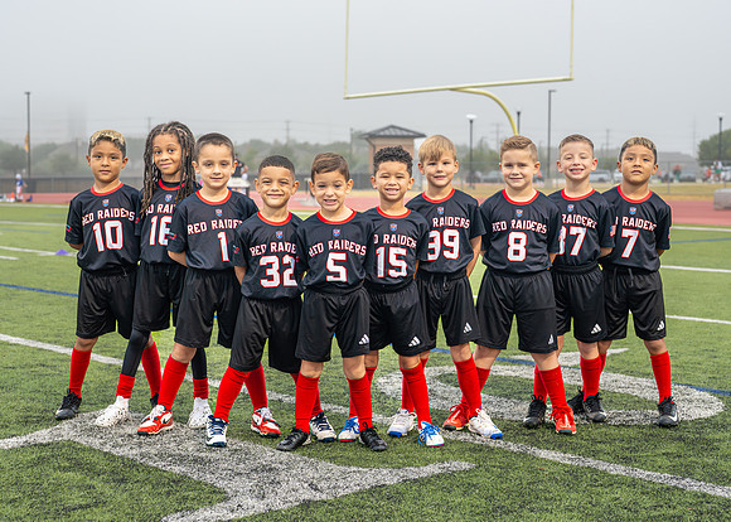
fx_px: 1333
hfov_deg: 30.7
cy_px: 280
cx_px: 358
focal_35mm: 64
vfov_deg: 22.1
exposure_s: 1/500
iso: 1000
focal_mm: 50
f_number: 3.5
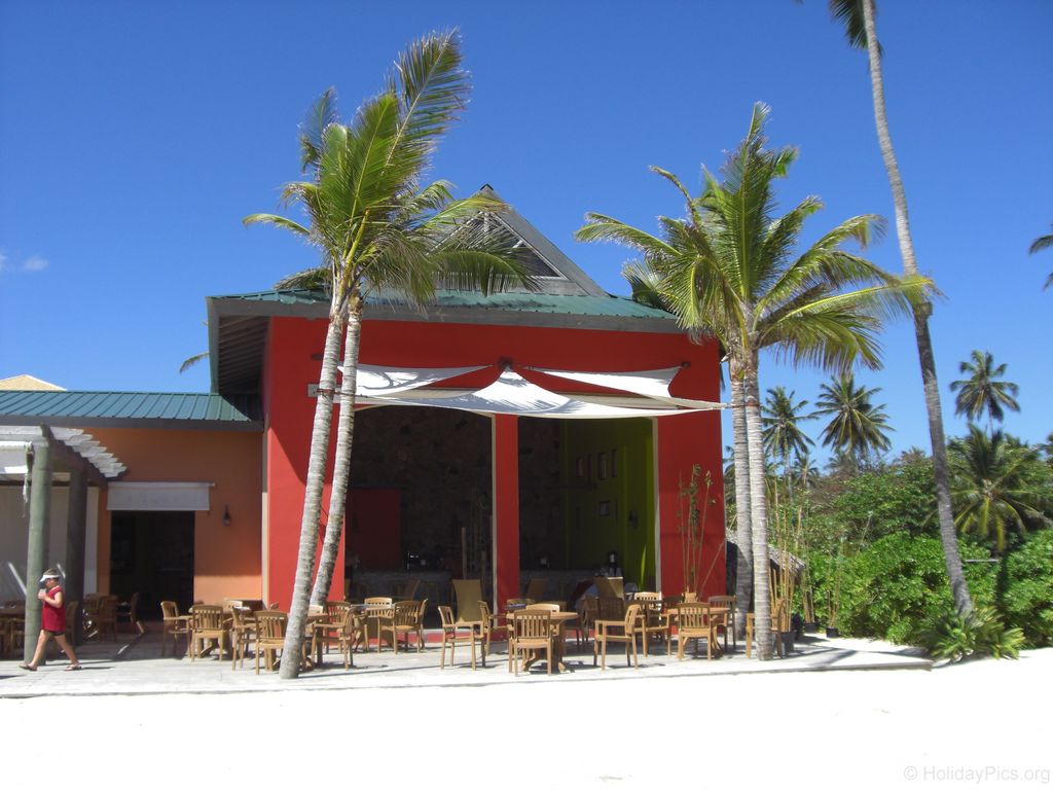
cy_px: 395
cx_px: 526
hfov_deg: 49.0
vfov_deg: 37.7
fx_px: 1156
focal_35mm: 38
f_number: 8
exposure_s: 1/125
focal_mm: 6.2
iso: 64
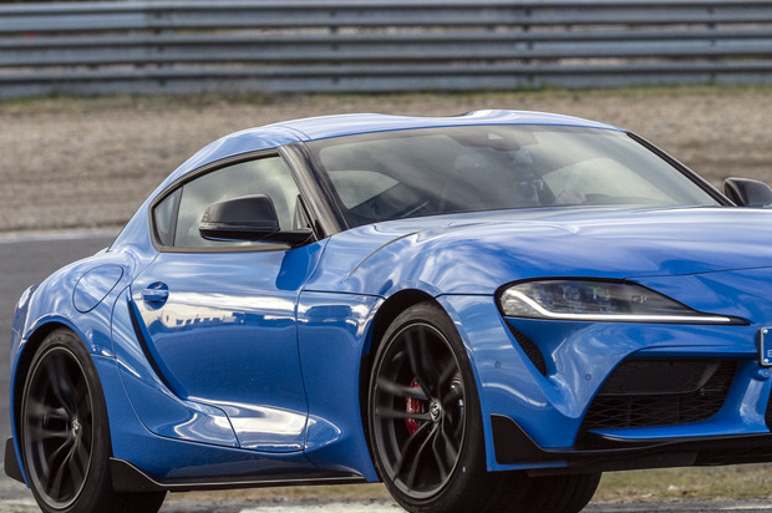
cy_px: 256
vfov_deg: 3.5
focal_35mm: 388
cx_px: 578
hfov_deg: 5.3
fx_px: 8312
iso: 2000
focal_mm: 200
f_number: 6.3
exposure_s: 1/1000
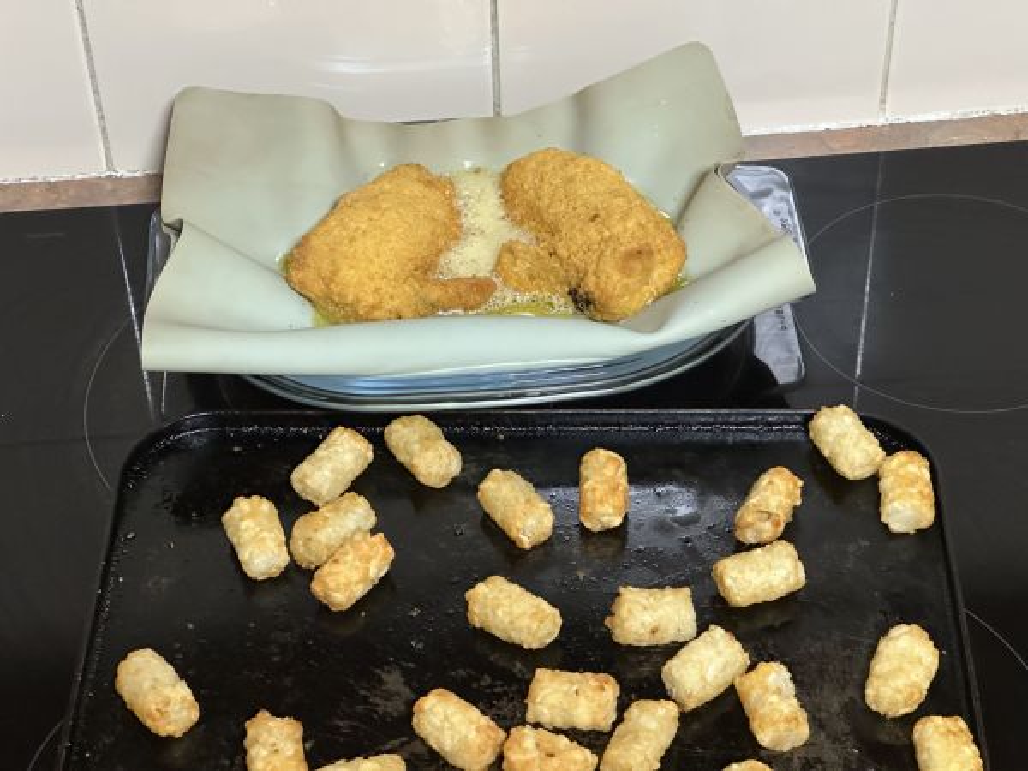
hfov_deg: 25.3
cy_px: 386
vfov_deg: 19.1
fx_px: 2287
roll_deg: +2.0
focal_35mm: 77
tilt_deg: -44.6
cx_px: 514
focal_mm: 9
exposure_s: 1/34
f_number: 2.8
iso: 800
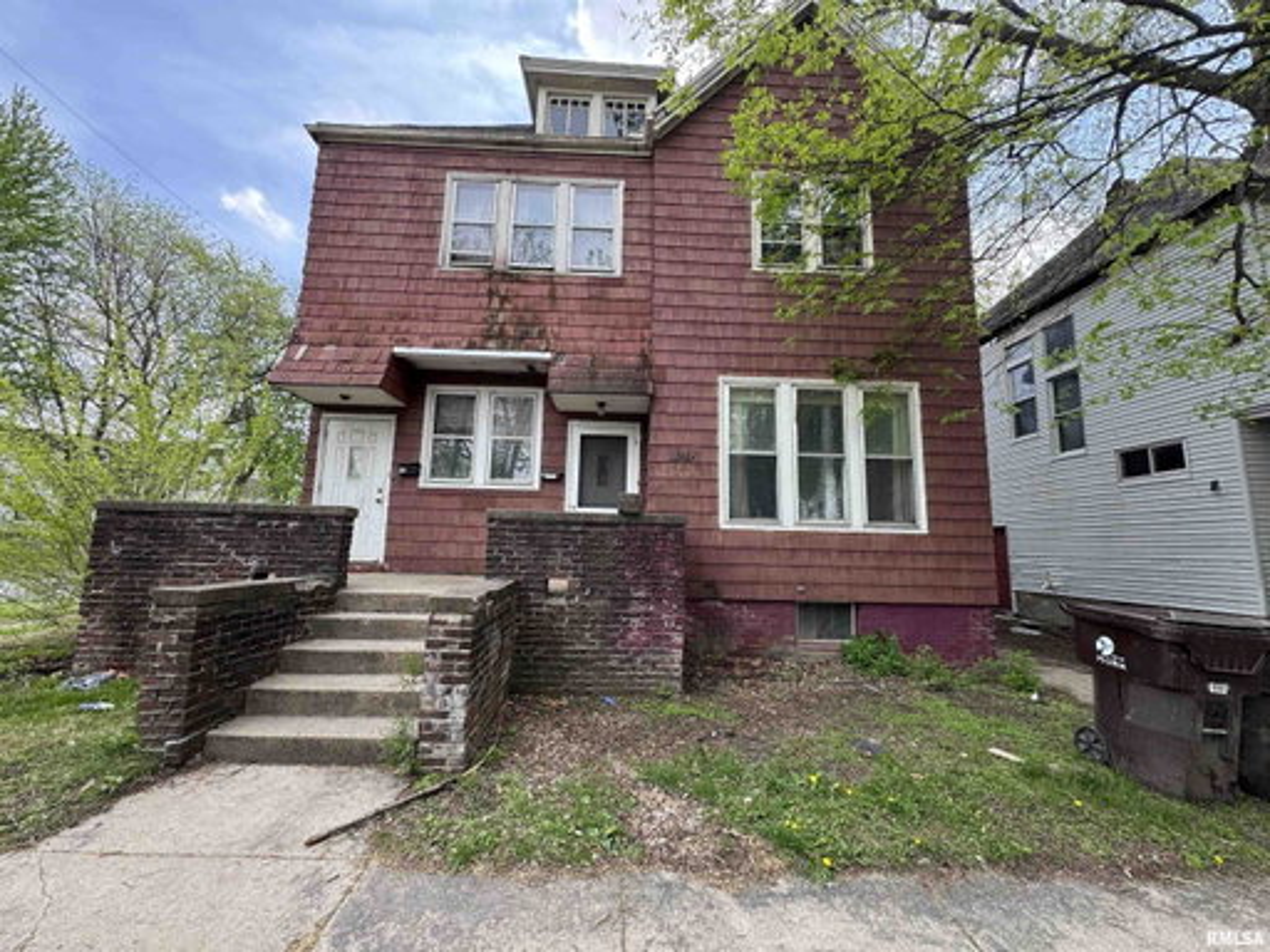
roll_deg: -1.8
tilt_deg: +8.2
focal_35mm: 14
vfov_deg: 85.7
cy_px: 476
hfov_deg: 102.1
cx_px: 635
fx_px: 514
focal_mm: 2.22
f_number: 2.2
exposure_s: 1/279
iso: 40
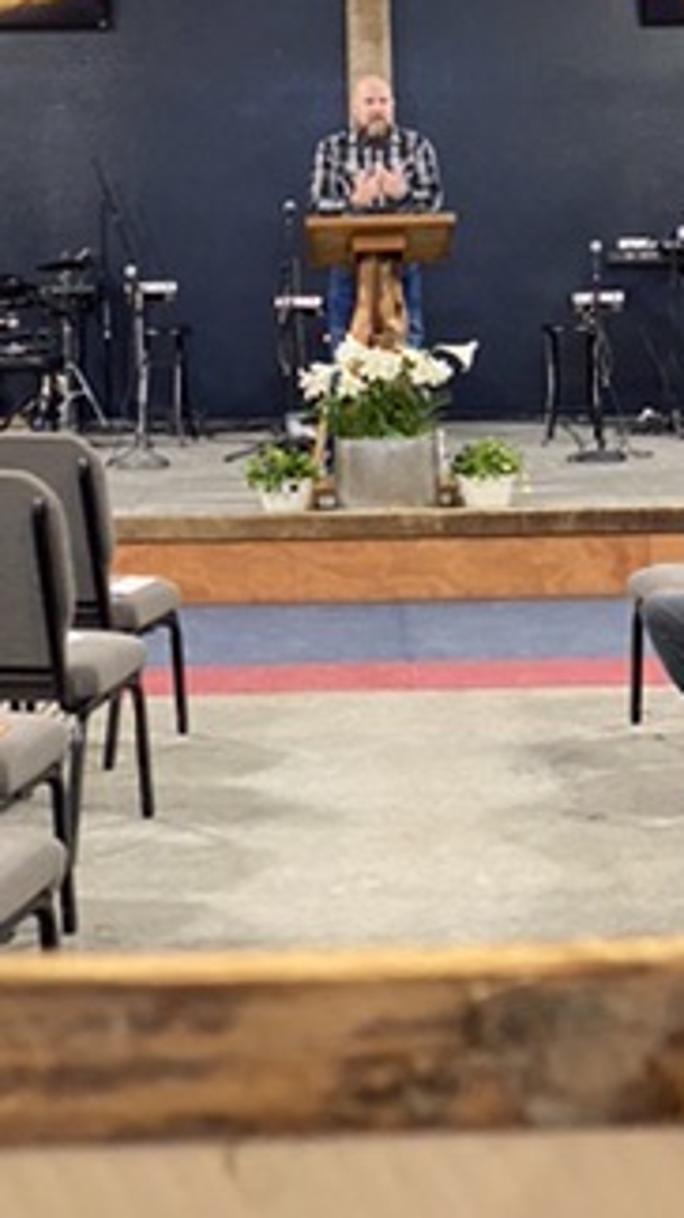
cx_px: 376
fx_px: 2711
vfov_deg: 25.0
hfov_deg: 14.4
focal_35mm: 84
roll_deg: -0.1
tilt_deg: -1.0
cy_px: 320
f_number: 2
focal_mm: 6
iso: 500
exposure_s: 1/30
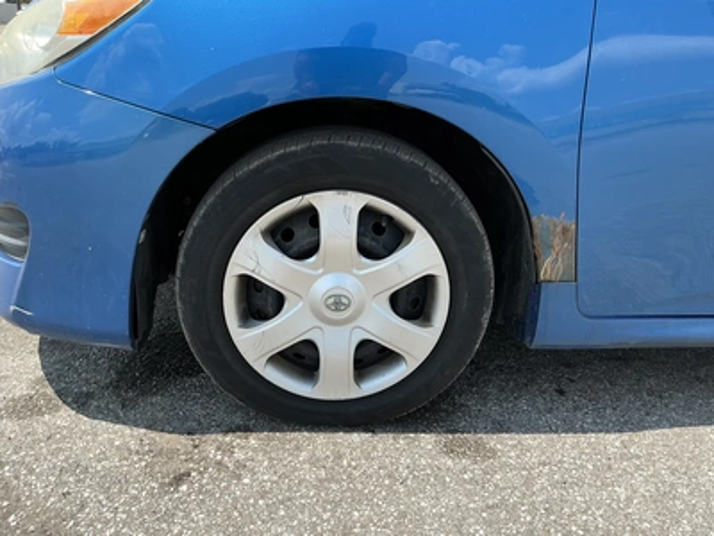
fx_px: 578
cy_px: 268
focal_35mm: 28
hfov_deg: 63.4
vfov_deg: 49.7
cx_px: 357
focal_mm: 3
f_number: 1.8
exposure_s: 1/869
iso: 25
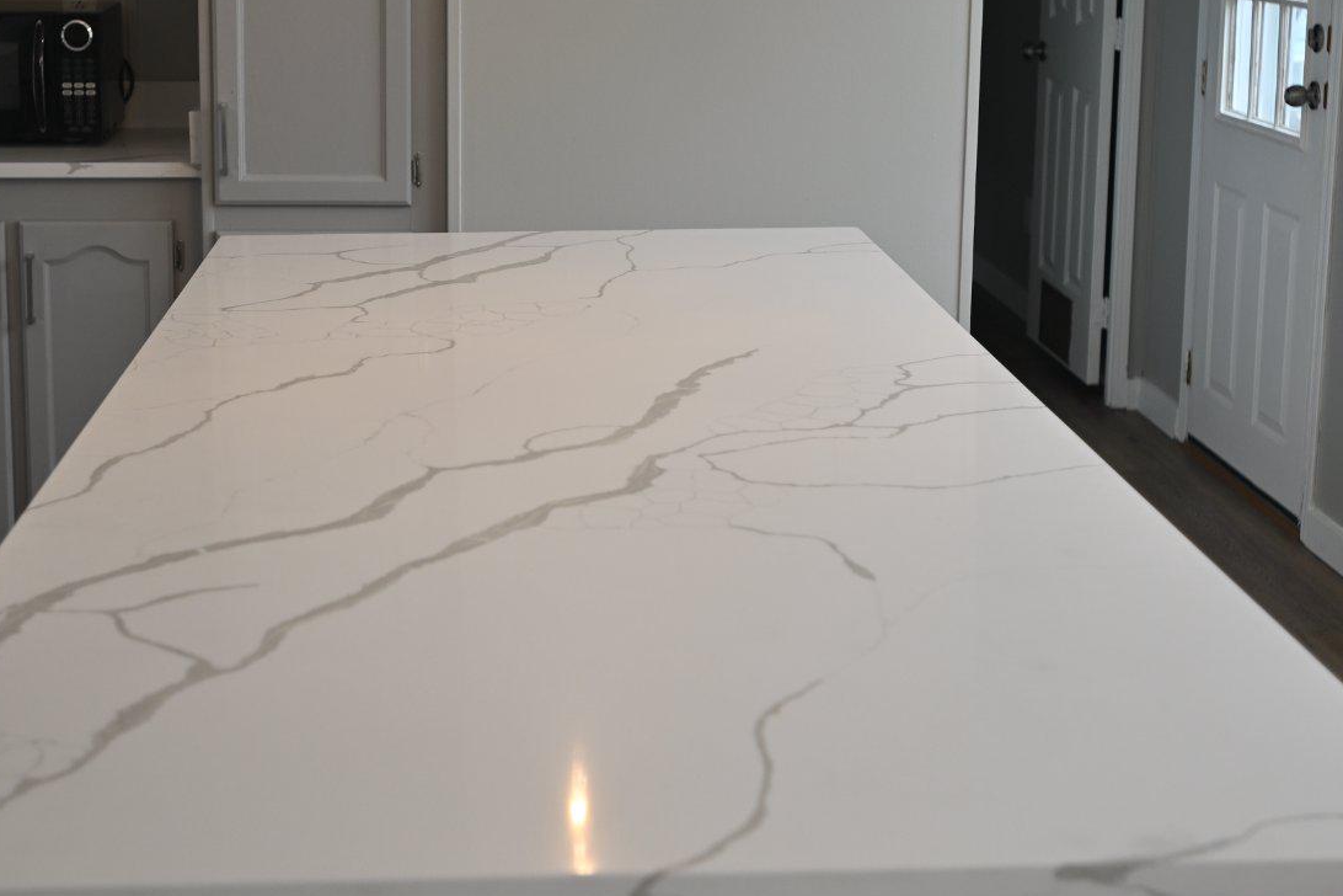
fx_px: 2238
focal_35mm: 60
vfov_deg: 22.4
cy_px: 233
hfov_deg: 33.3
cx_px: 556
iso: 160
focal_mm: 32
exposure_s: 1/160
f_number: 2.8
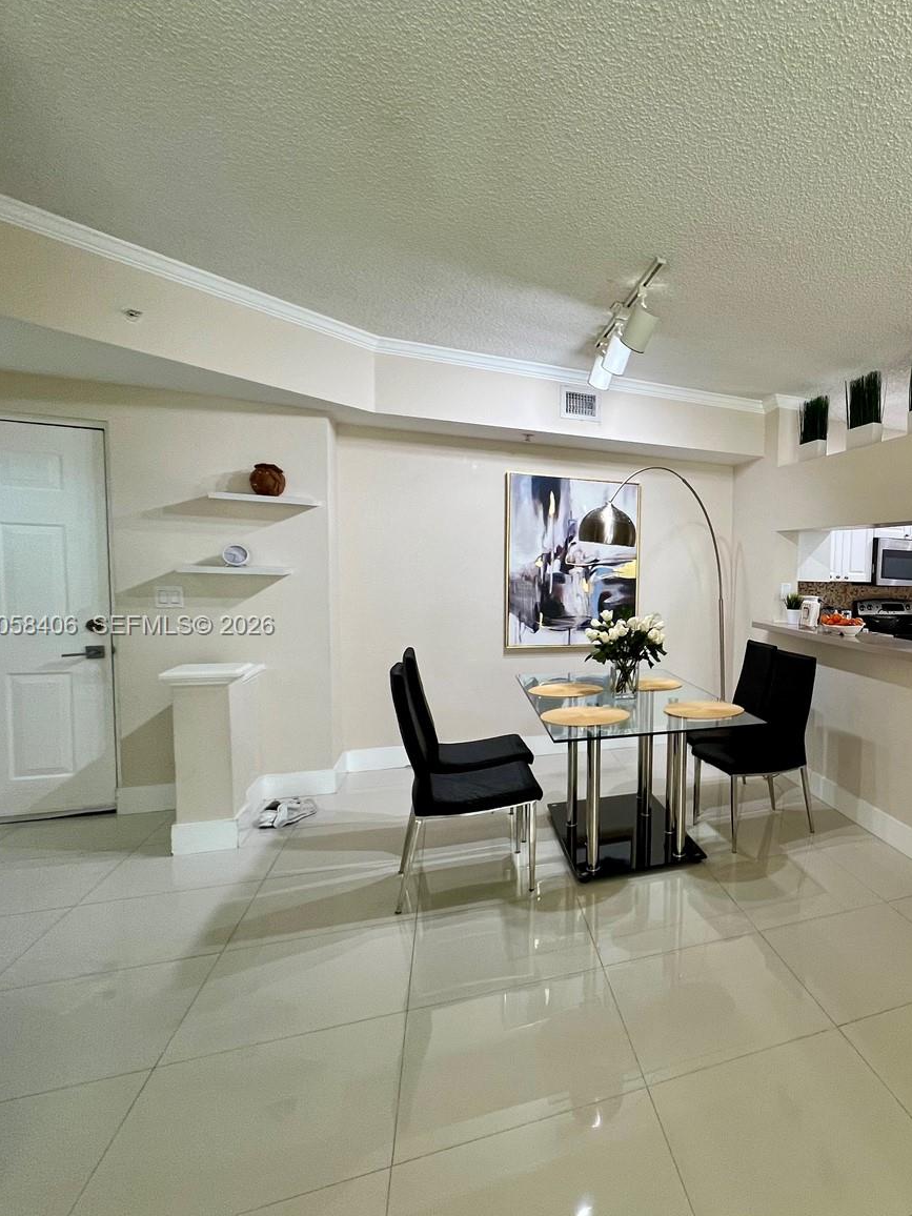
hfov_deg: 62.4
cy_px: 627
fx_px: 632
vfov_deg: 87.7
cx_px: 788
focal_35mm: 18
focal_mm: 1.57
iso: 125
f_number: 1.8
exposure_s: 1/60
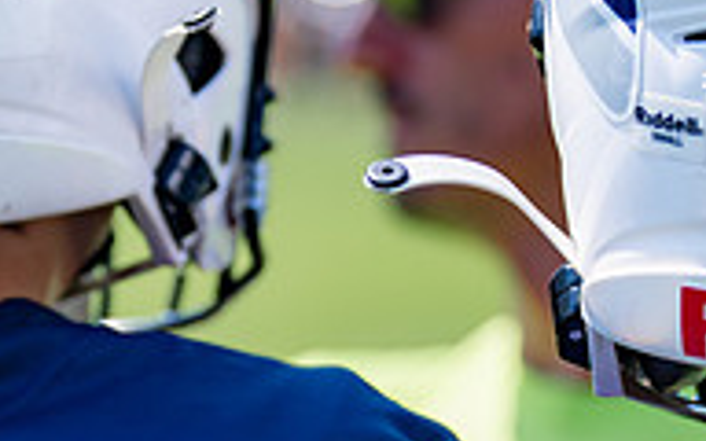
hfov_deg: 6.8
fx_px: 5907
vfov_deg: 4.3
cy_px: 59
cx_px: 386
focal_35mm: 307
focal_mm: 93
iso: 100
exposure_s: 1/1250
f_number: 2.8
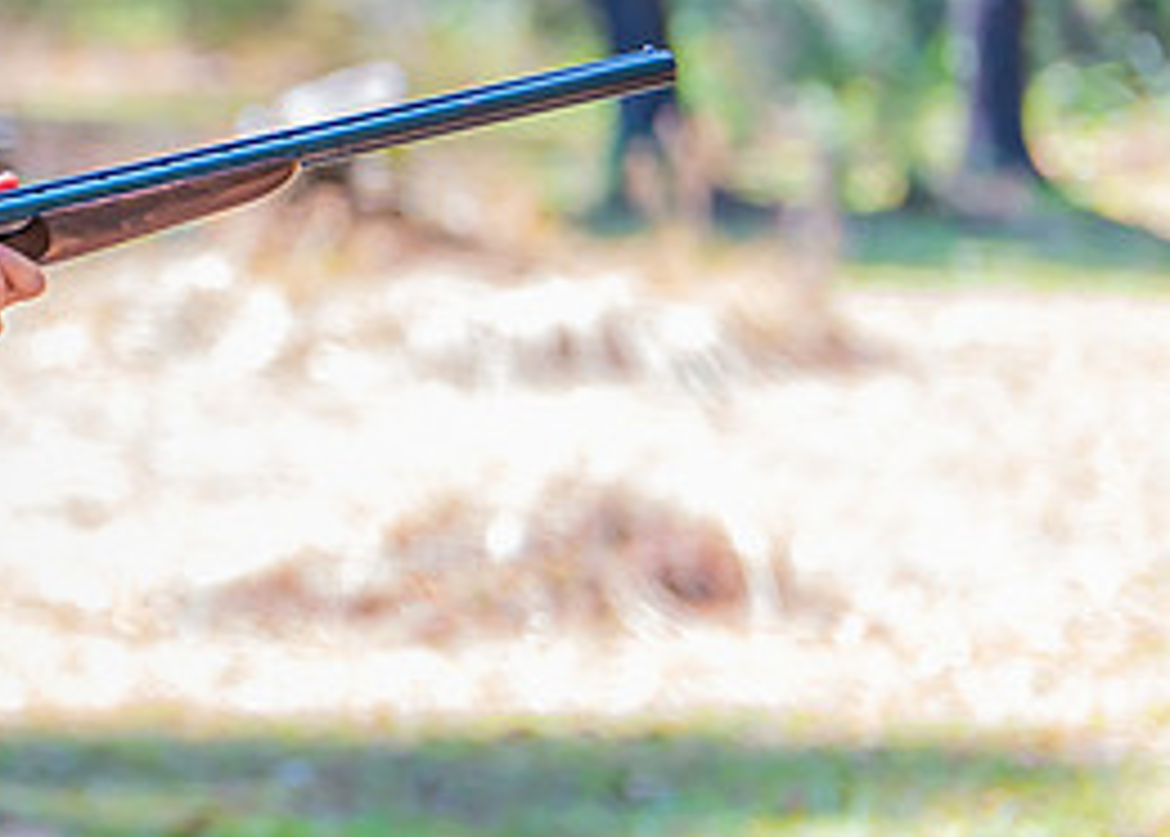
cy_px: -39
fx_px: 12035
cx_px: -497
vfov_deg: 4.0
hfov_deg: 5.5
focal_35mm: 362
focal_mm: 116
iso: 400
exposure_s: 1/320
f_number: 2.8
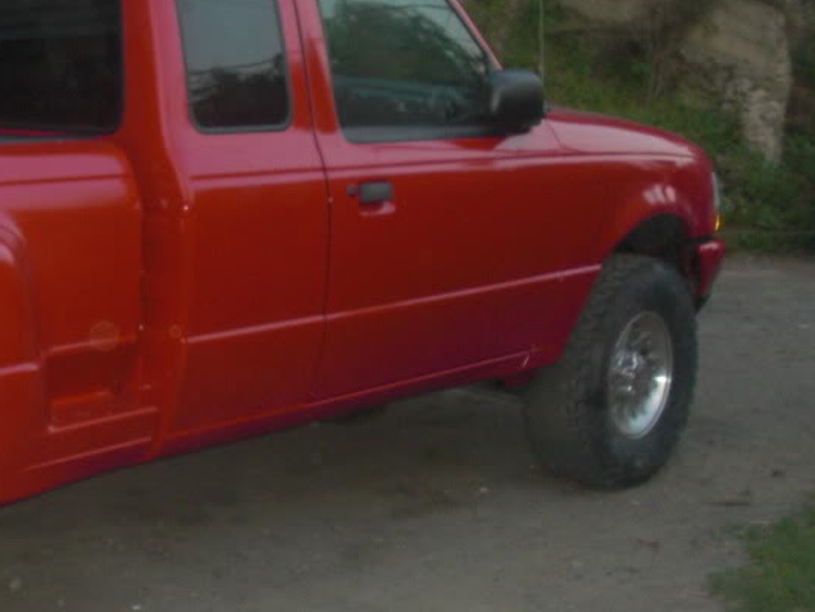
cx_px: 41
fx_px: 1625
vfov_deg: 21.3
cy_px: 307
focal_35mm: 69
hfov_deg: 26.9
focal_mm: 6.3
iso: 200
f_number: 2.8
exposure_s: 1/60
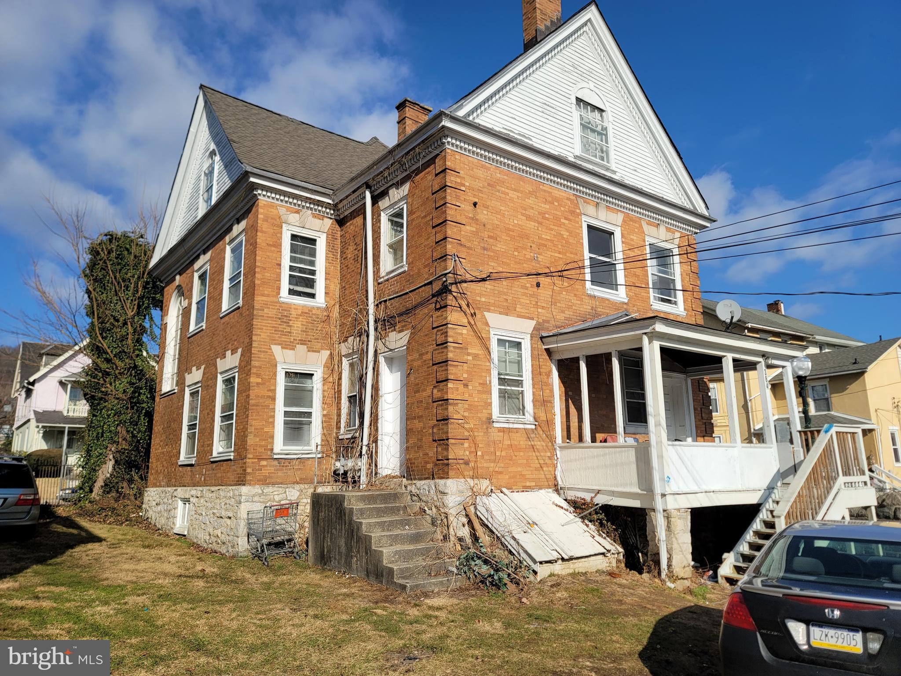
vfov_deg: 54.9
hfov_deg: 69.4
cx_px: 450
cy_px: 338
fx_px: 651
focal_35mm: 25
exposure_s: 1/1610
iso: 20
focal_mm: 7
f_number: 1.8
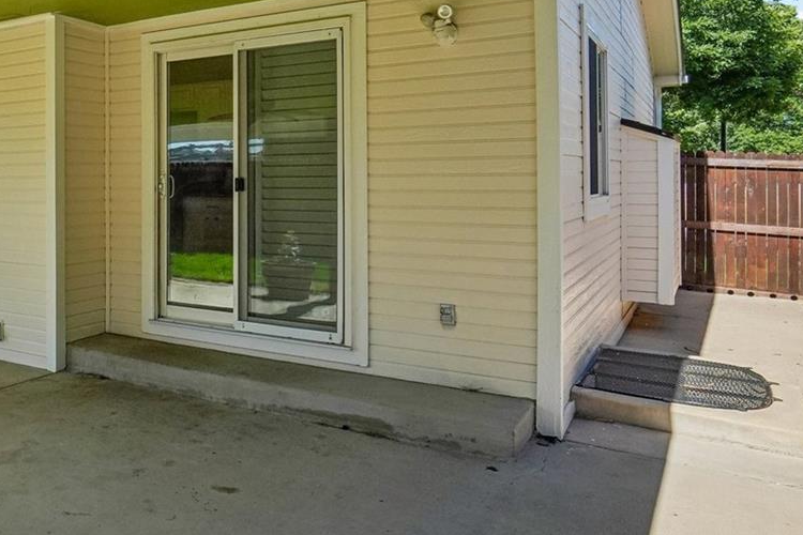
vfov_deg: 40.6
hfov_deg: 51.1
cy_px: 182
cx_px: 63
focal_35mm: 32
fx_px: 714
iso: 400
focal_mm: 10
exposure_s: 1/500
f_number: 8
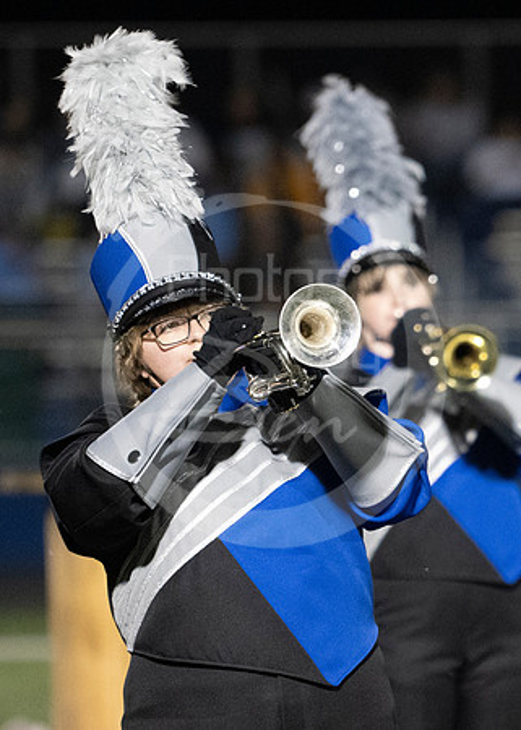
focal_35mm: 528
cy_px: 561
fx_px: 10950
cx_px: 572
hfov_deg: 2.7
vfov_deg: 3.8
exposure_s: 1/640
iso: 4000
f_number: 2.8
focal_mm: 170
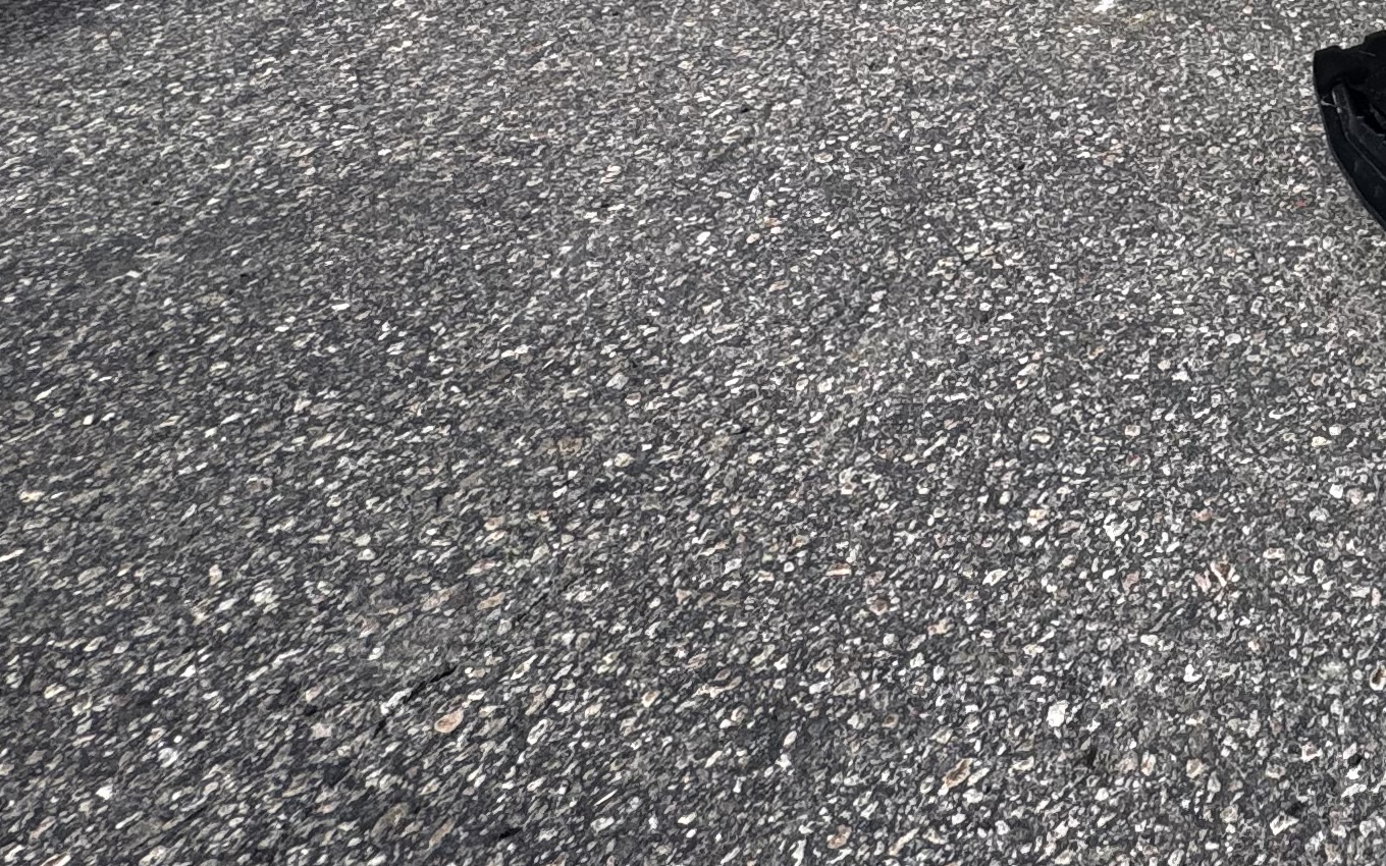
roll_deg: +0.3
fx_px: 1662
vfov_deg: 23.6
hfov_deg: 34.0
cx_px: 1758
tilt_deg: -18.7
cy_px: -415
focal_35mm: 44
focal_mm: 2.22
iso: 40
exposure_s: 1/443
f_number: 2.2
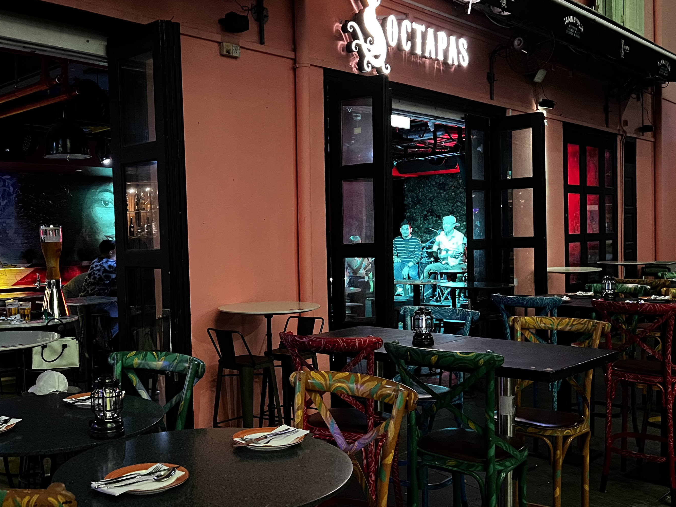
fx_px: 762
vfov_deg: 36.8
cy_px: 270
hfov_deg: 47.4
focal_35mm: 39
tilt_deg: -2.8
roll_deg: +1.9
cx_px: 253
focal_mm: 5.7
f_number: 1.5
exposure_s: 1/25
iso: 800
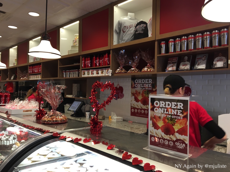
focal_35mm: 29
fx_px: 193
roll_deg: -1.5
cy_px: 86
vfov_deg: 48.2
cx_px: 115
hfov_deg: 61.7
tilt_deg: +1.7
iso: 50
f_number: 2.2
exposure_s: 1/30
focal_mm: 4.15
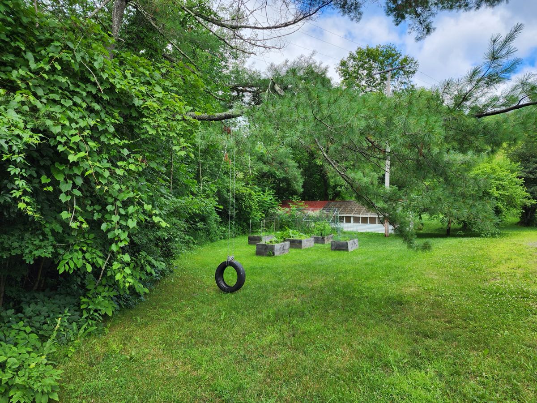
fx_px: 357
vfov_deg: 58.9
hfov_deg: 73.9
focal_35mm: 23
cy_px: 202
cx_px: 268
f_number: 1.8
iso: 12
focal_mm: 6.4
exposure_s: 1/181
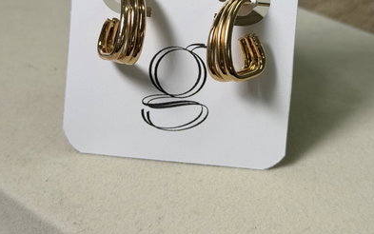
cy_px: 33
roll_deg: -2.0
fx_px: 704
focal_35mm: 69
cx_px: 186
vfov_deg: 18.6
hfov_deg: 29.8
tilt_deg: -31.4
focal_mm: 6.76
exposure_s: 1/146
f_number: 1.78
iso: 50
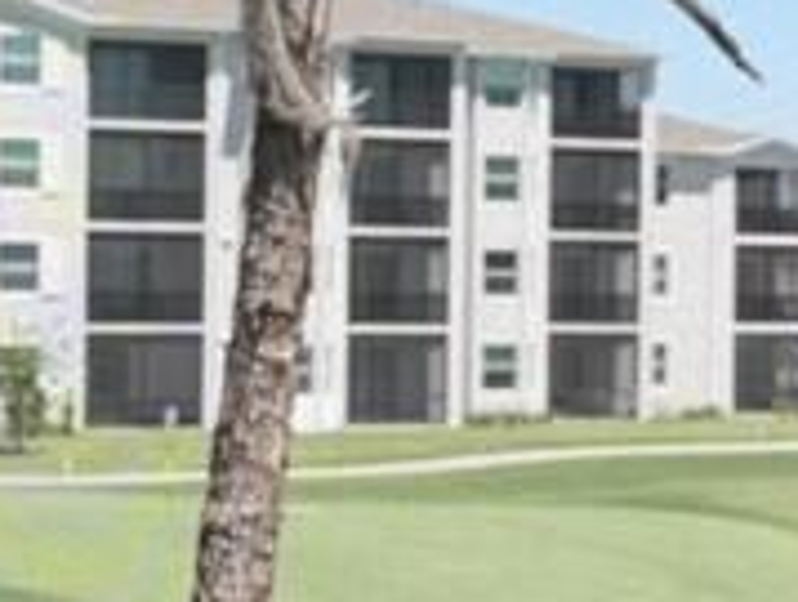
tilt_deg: +1.0
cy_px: 245
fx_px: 3165
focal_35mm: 137
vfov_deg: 10.9
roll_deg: -0.4
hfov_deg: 14.3
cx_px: 557
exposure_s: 1/3145
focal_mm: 6.76
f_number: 1.78
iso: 80
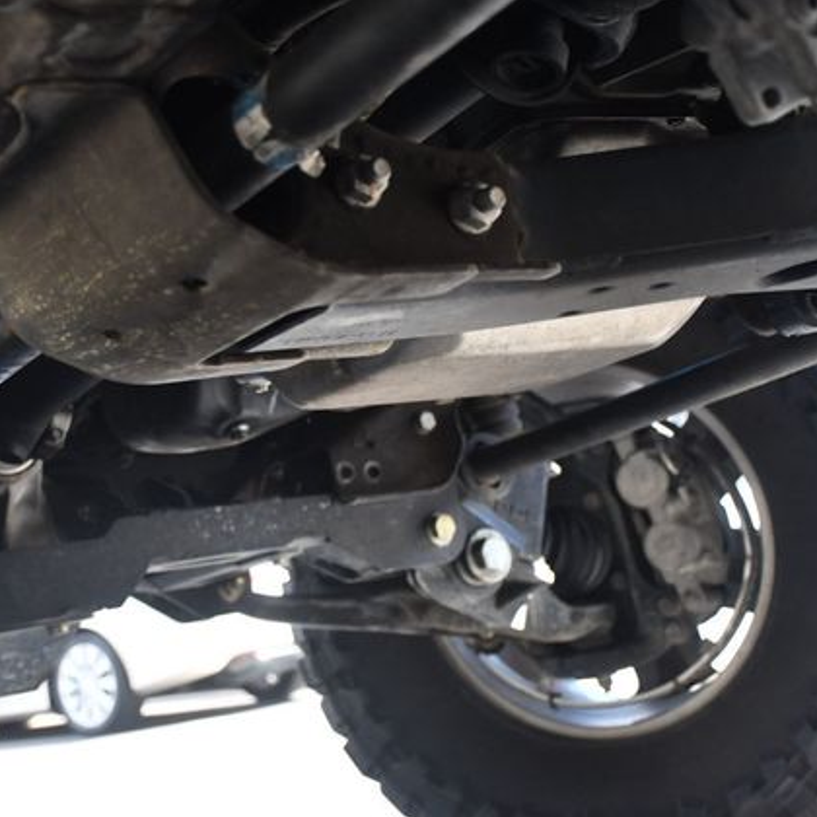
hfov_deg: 25.9
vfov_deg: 26.1
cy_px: 407
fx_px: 1762
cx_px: 245
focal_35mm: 66
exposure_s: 1/250
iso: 560
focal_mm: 34
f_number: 4.2
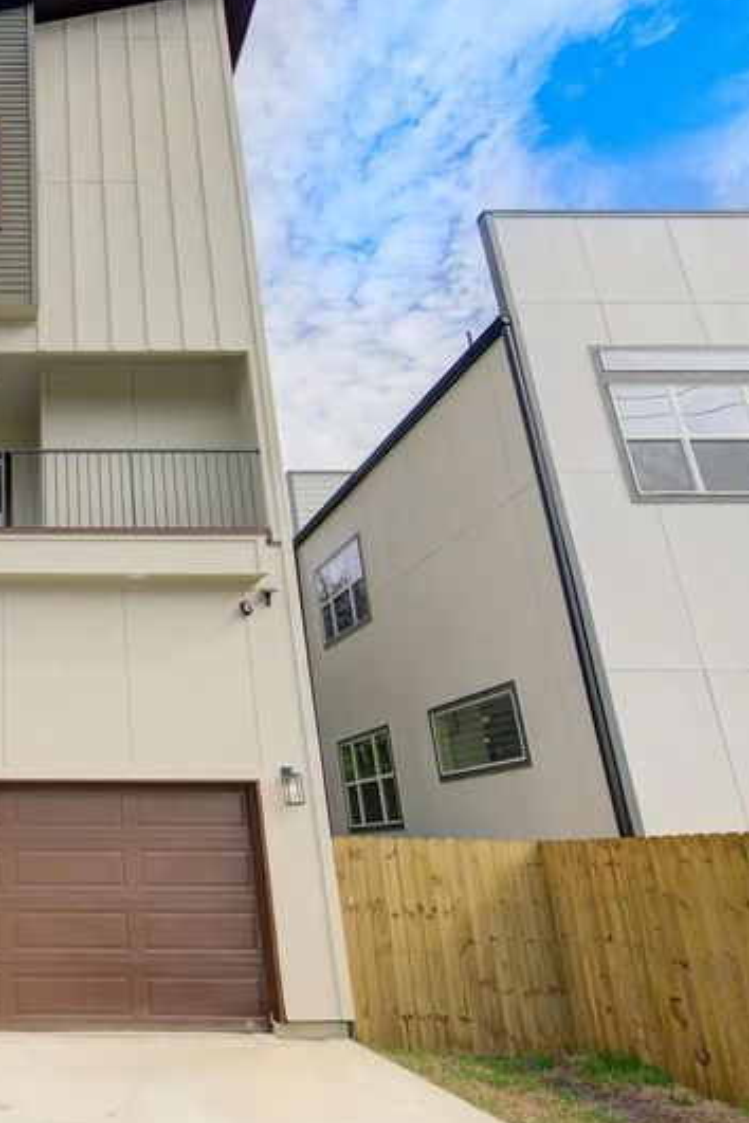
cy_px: 551
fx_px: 843
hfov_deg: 41.2
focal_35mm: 27
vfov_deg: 67.4
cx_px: -15
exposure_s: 1/320
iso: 125
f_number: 8
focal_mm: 14
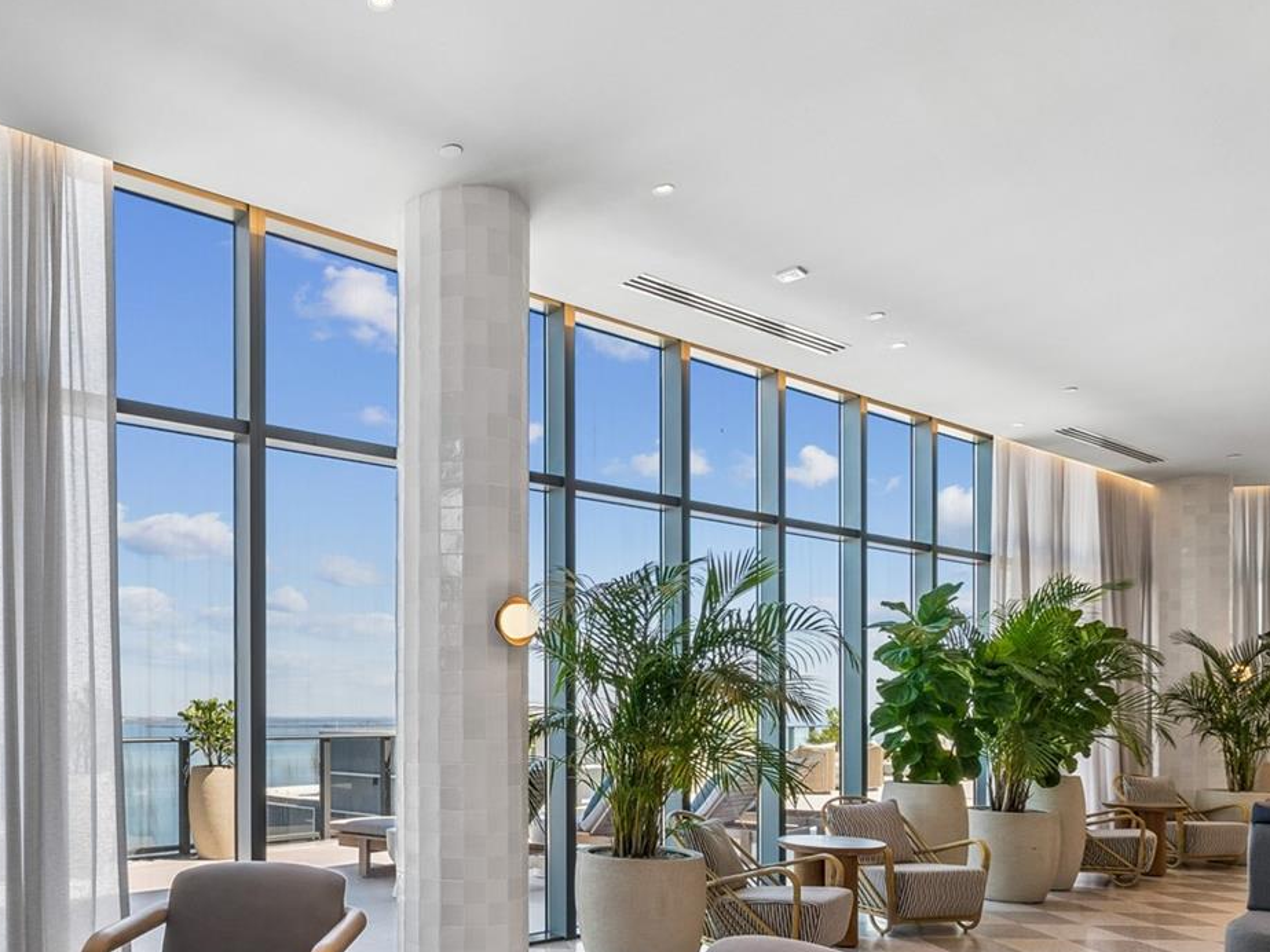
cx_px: 376
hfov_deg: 66.6
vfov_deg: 53.0
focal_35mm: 25
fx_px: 917
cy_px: 684
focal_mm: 10
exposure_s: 1/80
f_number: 7.1
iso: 100
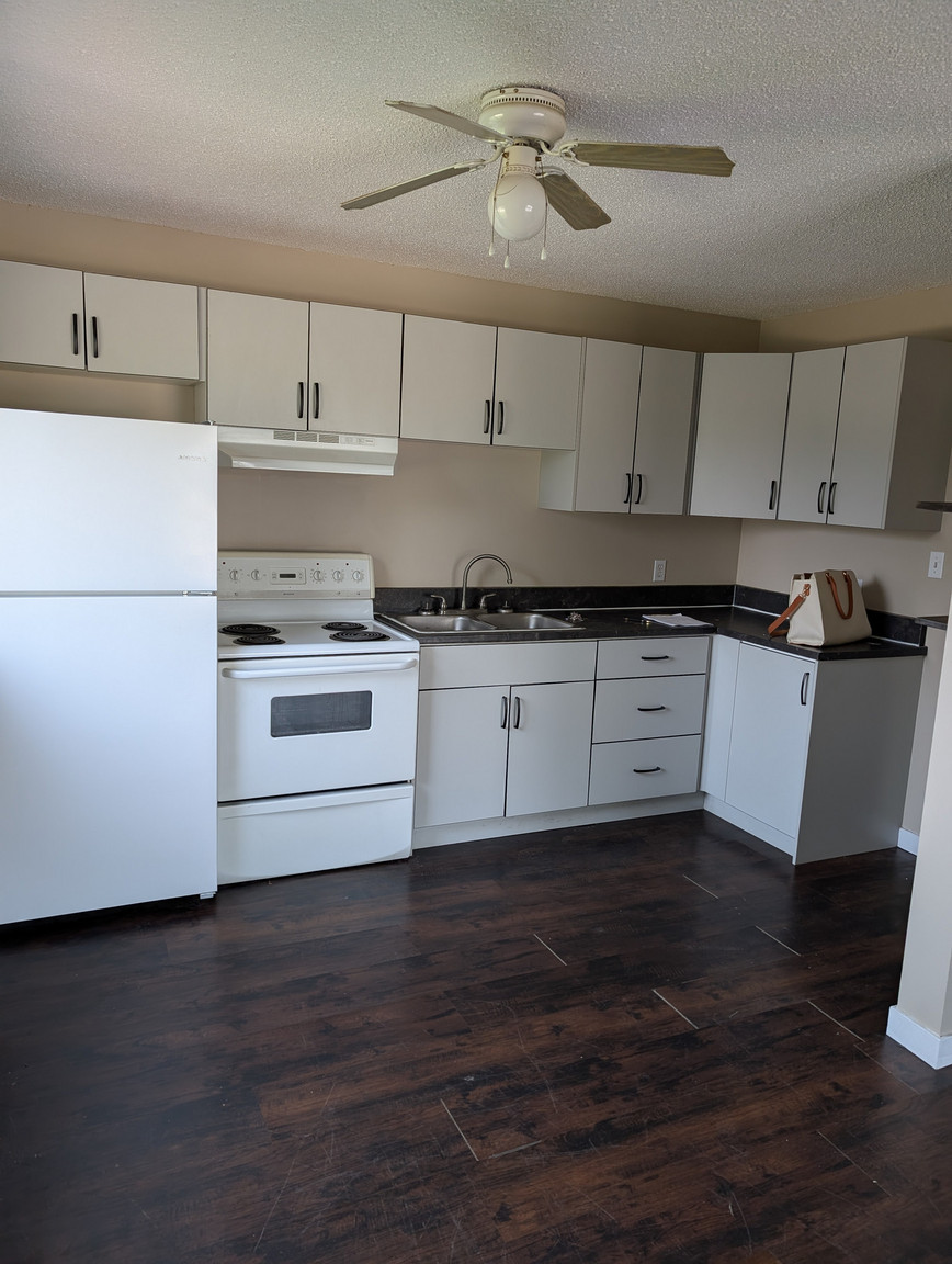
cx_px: 476
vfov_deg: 71.5
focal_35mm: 24
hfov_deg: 57.0
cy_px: 632
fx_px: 877
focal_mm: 6.9
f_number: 1.68
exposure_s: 1/154
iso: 127
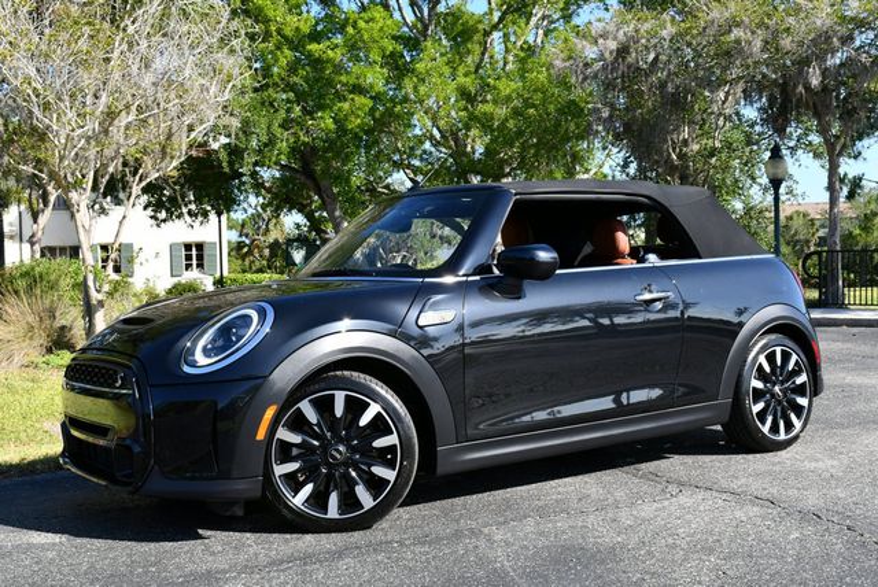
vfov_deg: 30.6
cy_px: 294
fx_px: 1074
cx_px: 439
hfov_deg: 44.5
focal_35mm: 44
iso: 180
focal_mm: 22
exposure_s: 1/250
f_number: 8
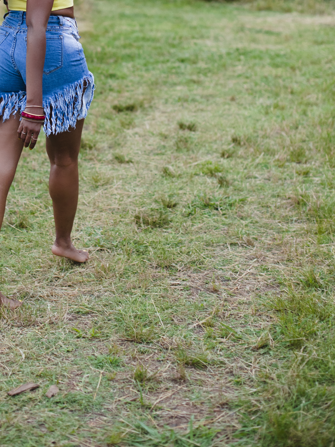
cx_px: 70
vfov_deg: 21.8
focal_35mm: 88
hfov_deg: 16.7
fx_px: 1136
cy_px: 50
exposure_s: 1/250
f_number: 2.2
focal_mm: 50
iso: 800
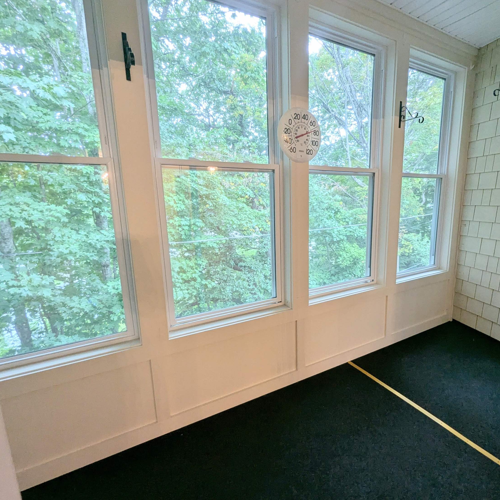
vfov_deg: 87.4
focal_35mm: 16
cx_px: 288
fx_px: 261
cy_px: 249
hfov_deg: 86.8
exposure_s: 1/39
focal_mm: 1.95
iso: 115
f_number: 2.2
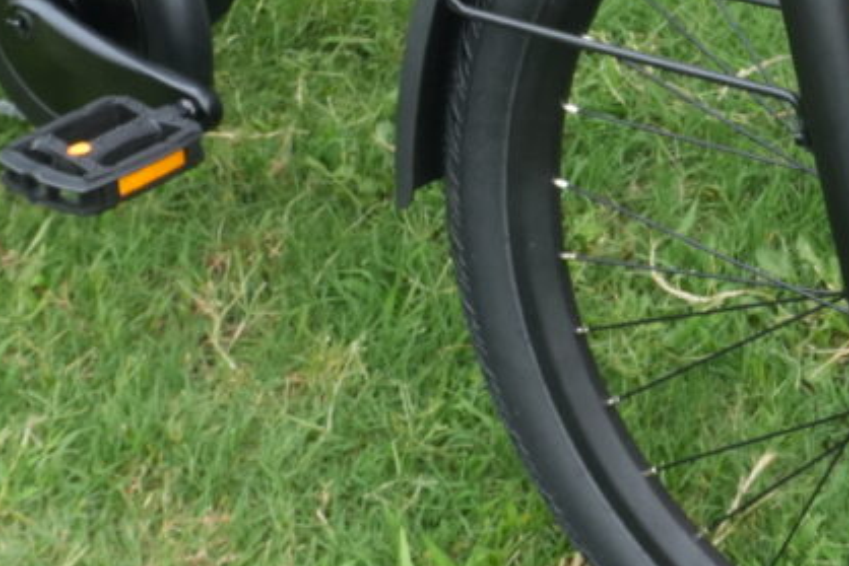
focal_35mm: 90
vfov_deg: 14.5
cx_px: 961
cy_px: -172
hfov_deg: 21.2
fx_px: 2133
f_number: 16
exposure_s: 1/80
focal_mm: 21
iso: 1600
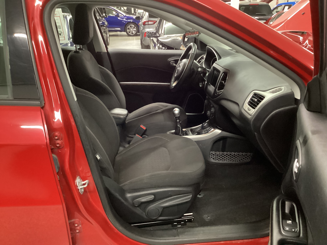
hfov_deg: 58.4
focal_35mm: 31
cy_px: 122
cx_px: 164
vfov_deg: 45.4
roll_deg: +1.0
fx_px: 293
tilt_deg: -22.1
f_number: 2.4
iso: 800
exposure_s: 1/25
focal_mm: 3.3
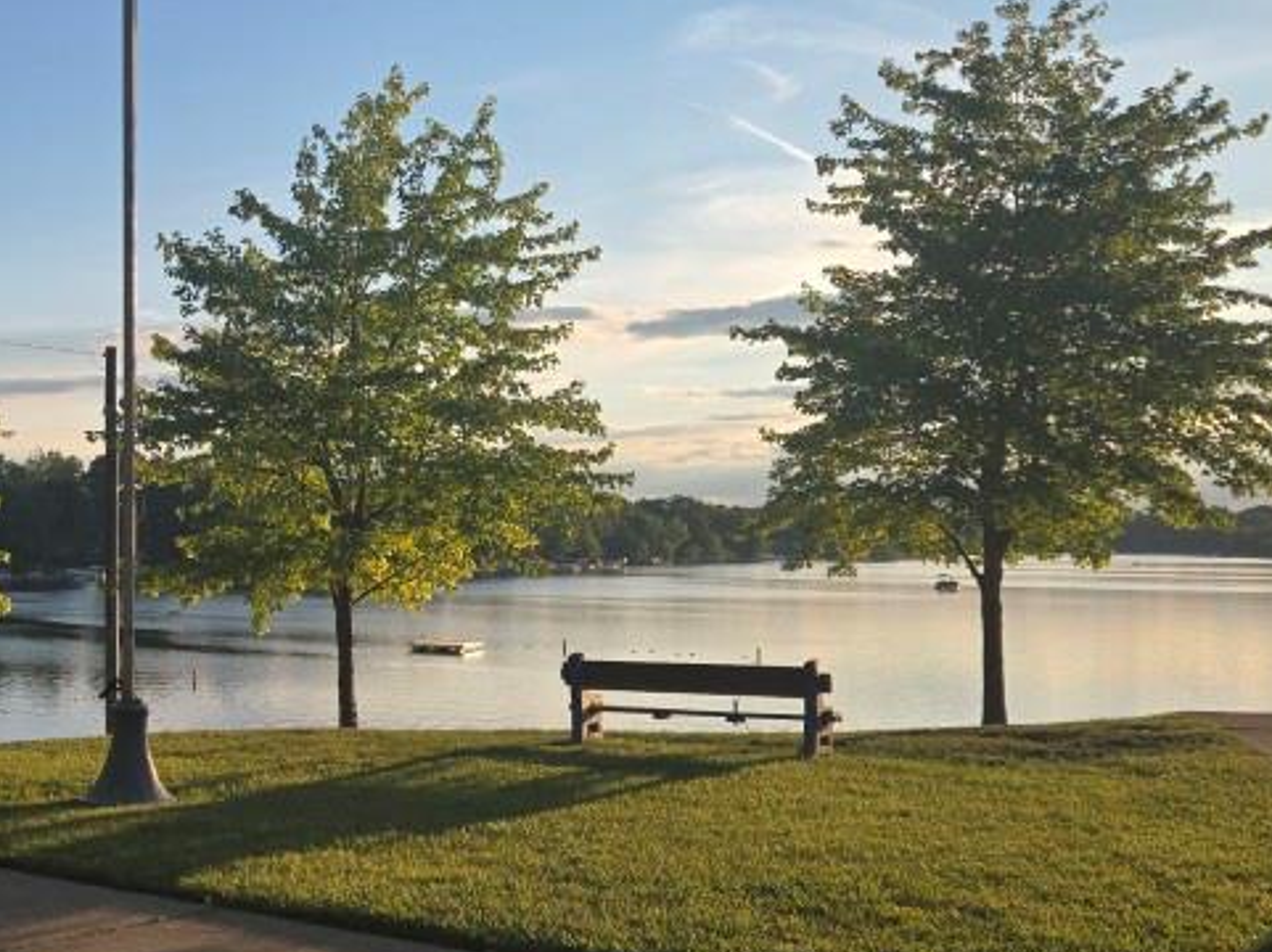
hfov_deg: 37.8
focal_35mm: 49
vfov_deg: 29.6
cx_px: 286
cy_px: 484
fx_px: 1799
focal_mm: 5.4
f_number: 1.8
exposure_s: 1/1290
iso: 25
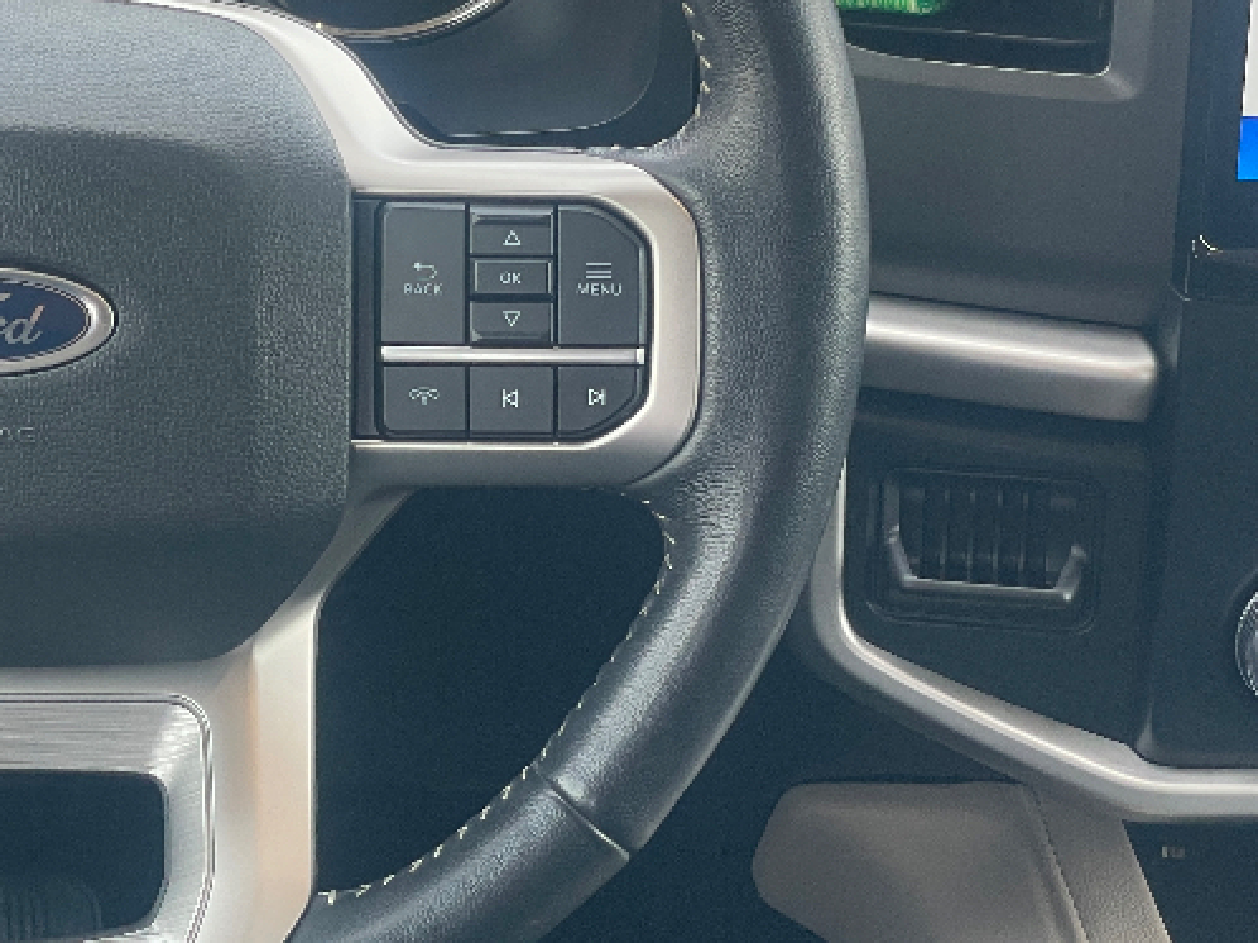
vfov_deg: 13.8
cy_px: 306
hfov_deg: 17.9
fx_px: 3887
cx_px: -25
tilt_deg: -29.8
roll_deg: +1.4
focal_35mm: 107
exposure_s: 1/99
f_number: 2
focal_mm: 6
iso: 50
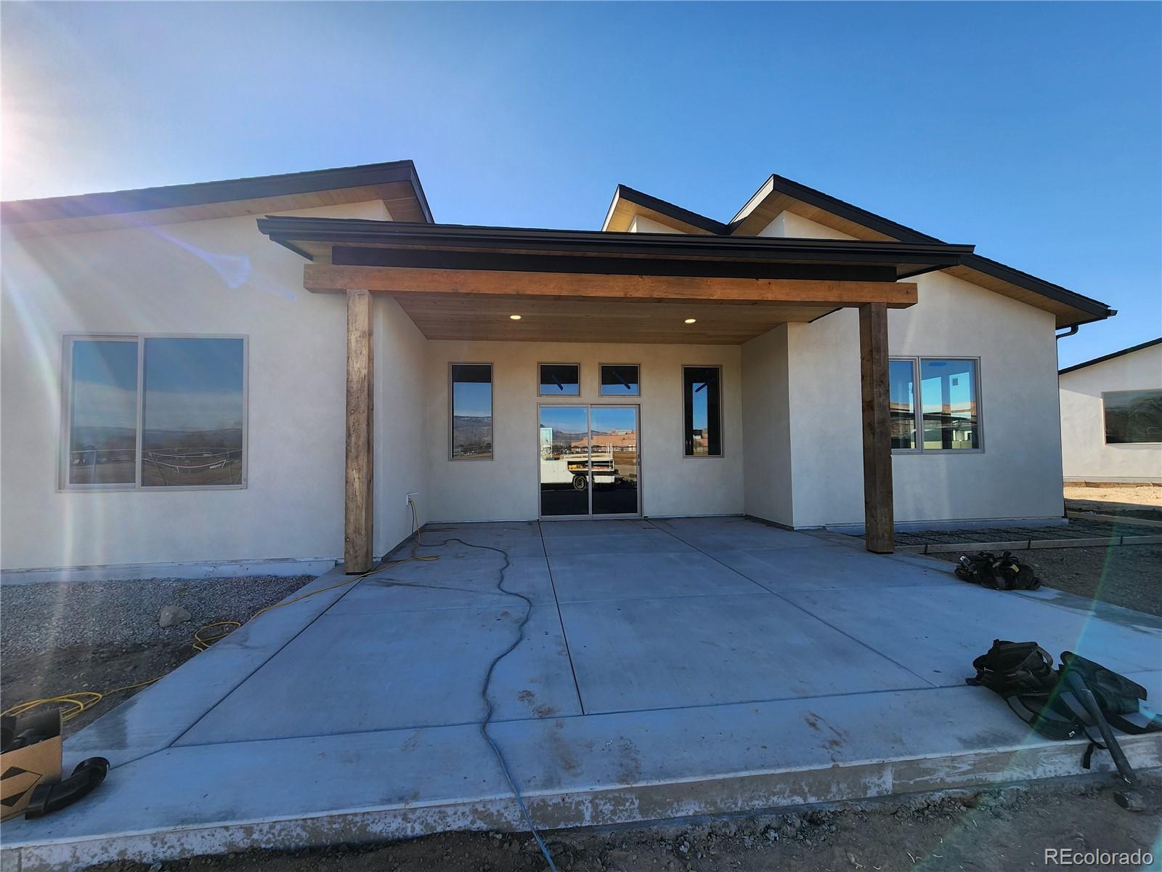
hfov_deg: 106.2
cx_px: 581
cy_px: 436
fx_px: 436
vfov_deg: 89.9
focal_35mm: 13
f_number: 2.2
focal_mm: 2.2
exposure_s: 1/1055
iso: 50
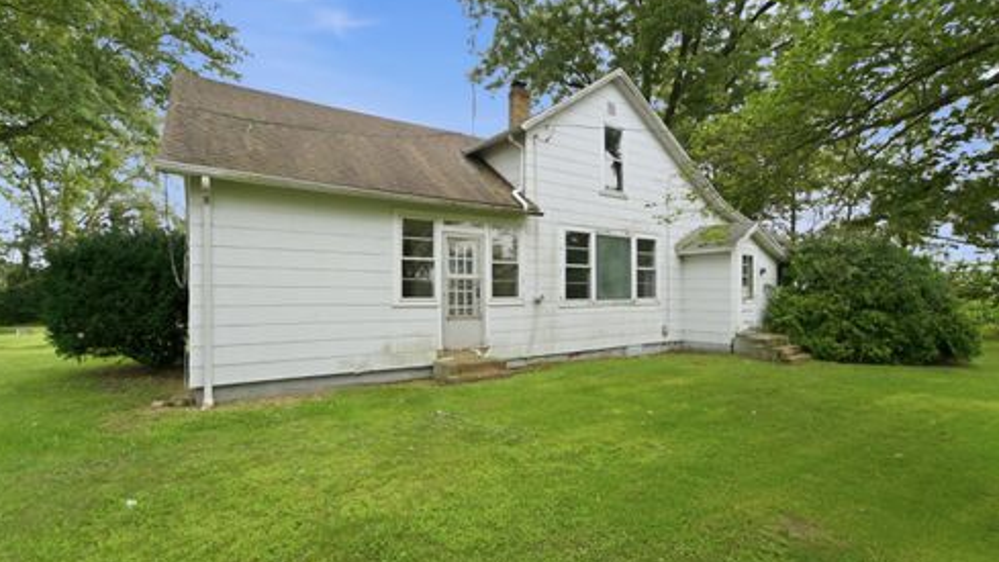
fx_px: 397
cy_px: 261
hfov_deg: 103.0
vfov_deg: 70.4
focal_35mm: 15
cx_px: 498
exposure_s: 1/80
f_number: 7.1
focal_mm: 14
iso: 100
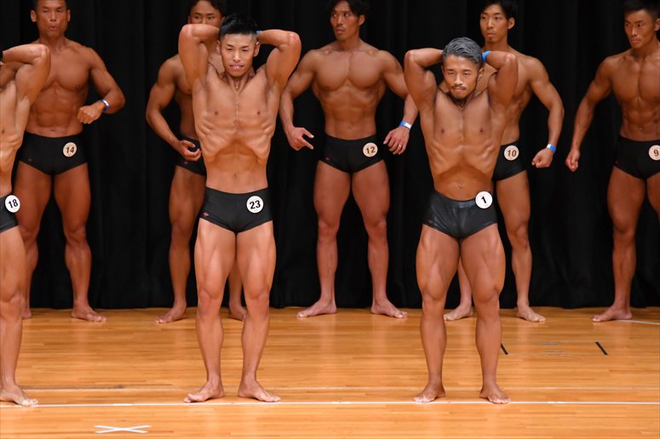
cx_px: 330
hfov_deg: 7.2
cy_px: 220
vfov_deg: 4.8
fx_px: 5223
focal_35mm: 285
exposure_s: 1/400
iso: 4000
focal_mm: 190
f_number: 5.6
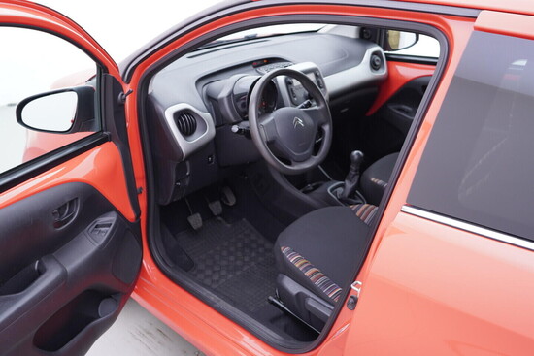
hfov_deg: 53.1
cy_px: 178
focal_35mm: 36
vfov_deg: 36.9
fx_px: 534
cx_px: 267
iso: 200
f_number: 2.8
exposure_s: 1/40
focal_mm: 24
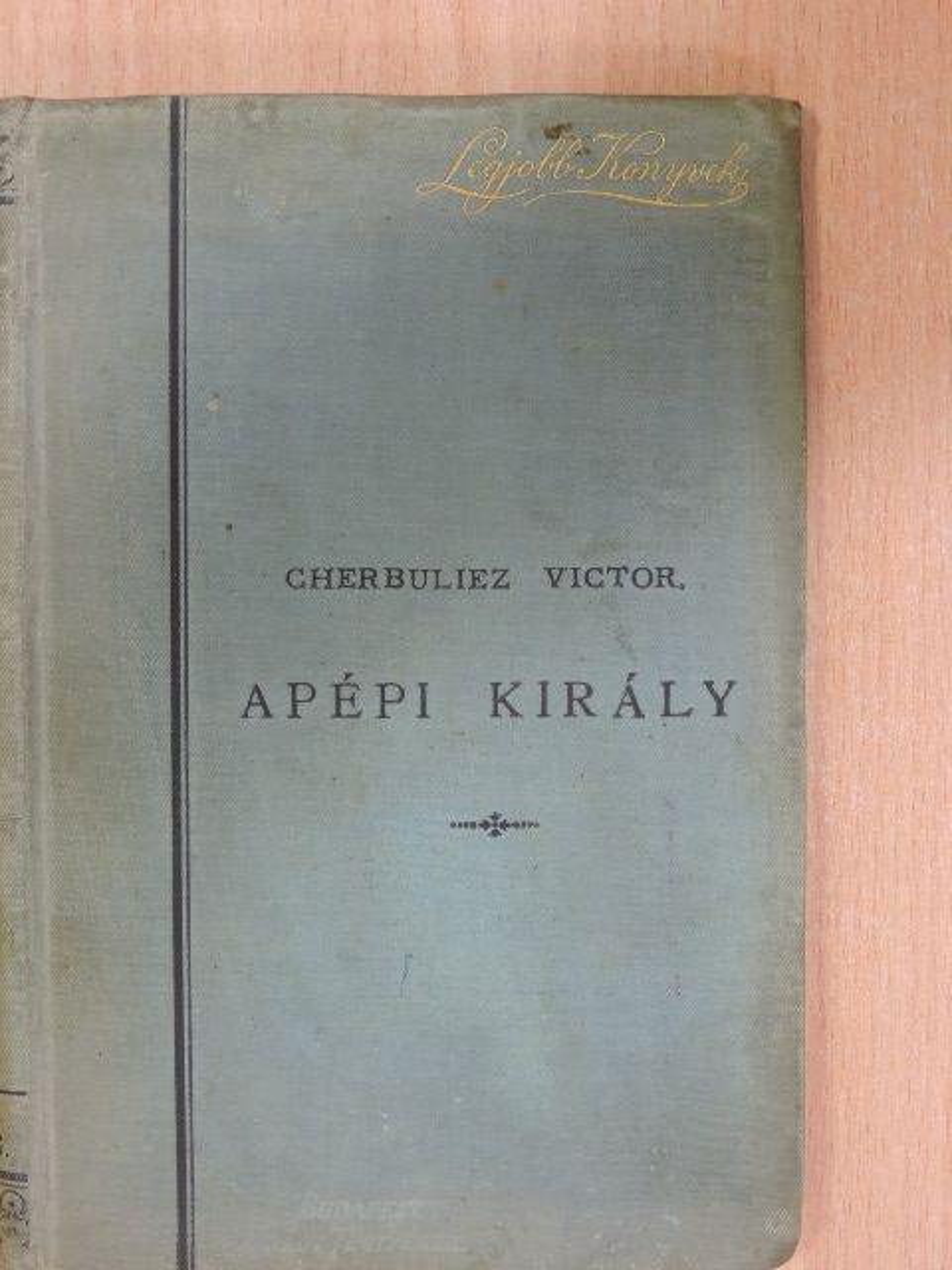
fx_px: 2383
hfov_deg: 22.6
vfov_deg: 29.8
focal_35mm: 65
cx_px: 476
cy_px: 635
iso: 450
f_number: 4.2
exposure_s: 1/8
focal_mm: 11.6
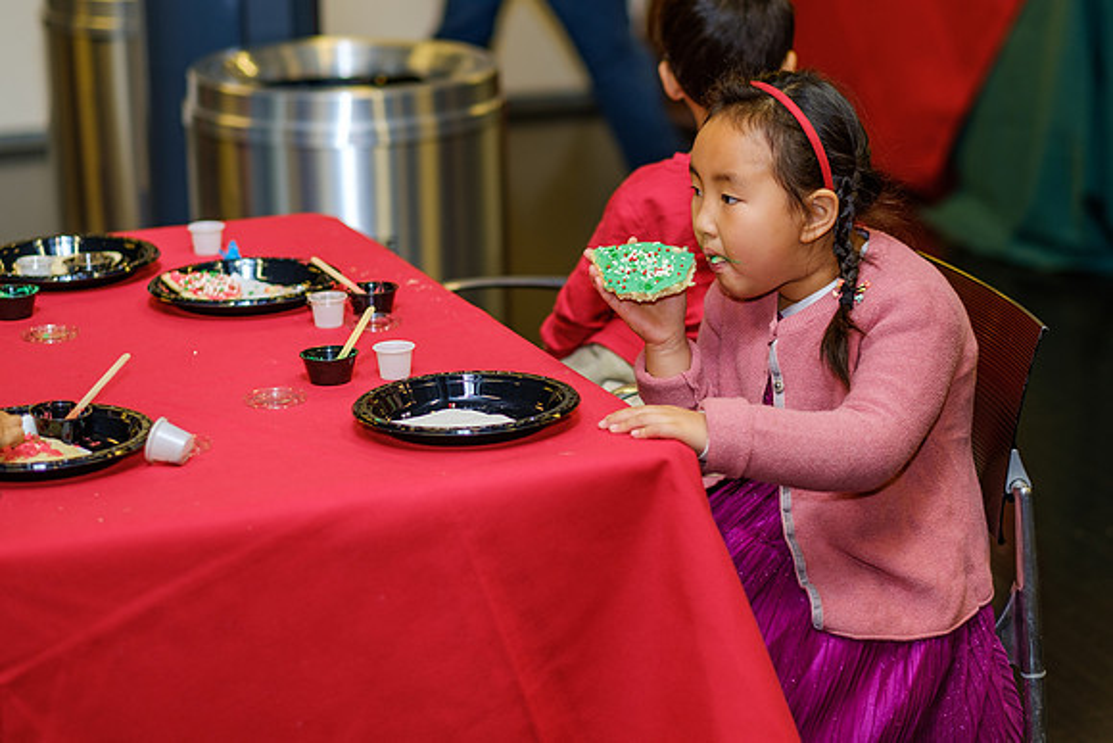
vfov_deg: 14.1
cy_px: 314
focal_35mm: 97
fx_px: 2996
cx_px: 642
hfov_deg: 21.0
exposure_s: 1/125
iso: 200
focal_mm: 56
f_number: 1.6
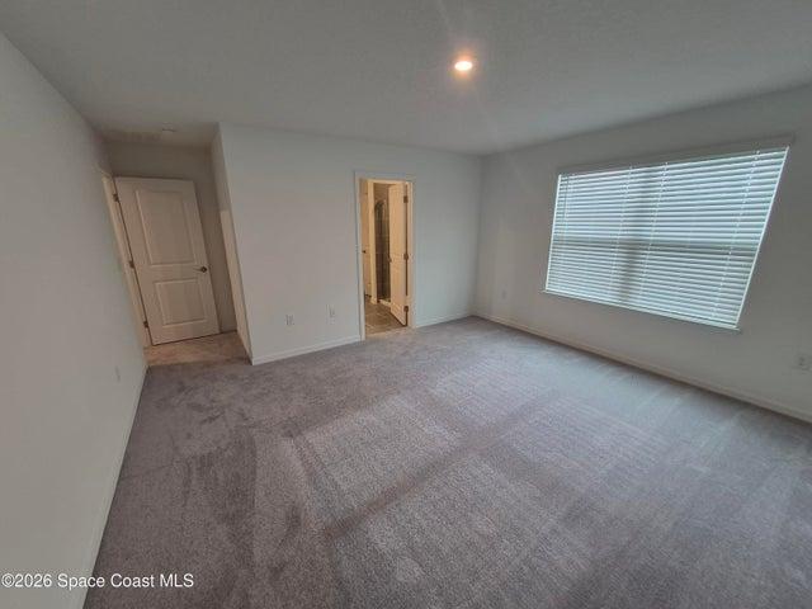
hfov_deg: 106.2
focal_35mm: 13
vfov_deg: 89.9
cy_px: 304
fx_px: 305
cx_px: 406
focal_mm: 1.74
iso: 100
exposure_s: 1/60
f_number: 2.2
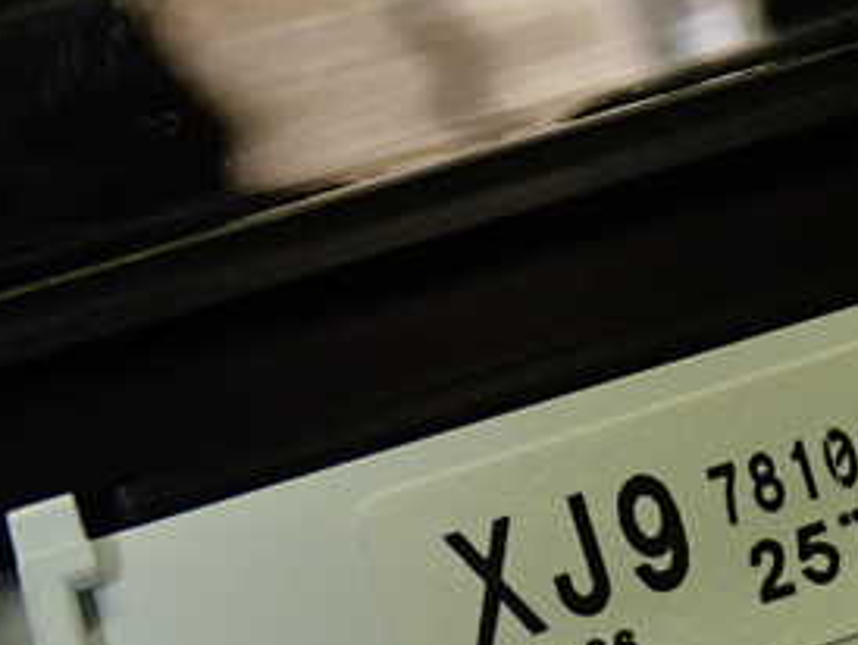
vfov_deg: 11.7
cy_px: 395
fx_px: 3151
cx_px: 864
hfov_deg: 15.2
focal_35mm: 127
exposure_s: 1/60
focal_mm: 10.35
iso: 400
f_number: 3.5
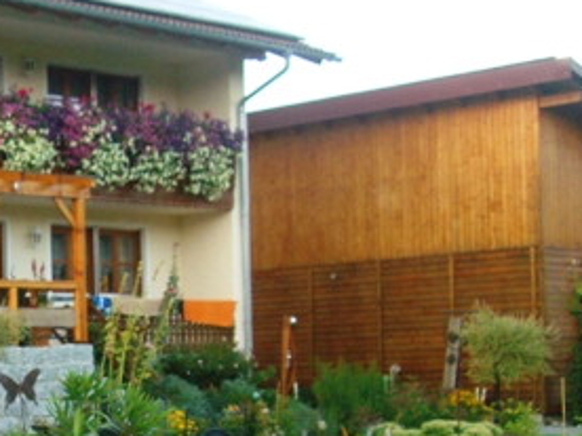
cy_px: 411
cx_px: -46
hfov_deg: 21.2
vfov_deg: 16.5
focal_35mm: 88
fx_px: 1480
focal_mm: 7.9
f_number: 2.8
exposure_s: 1/80
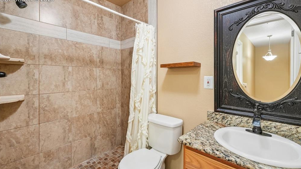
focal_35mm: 16
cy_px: 77
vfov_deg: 66.9
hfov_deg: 99.4
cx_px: 150
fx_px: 128
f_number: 8
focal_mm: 10
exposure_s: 1/25
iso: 800
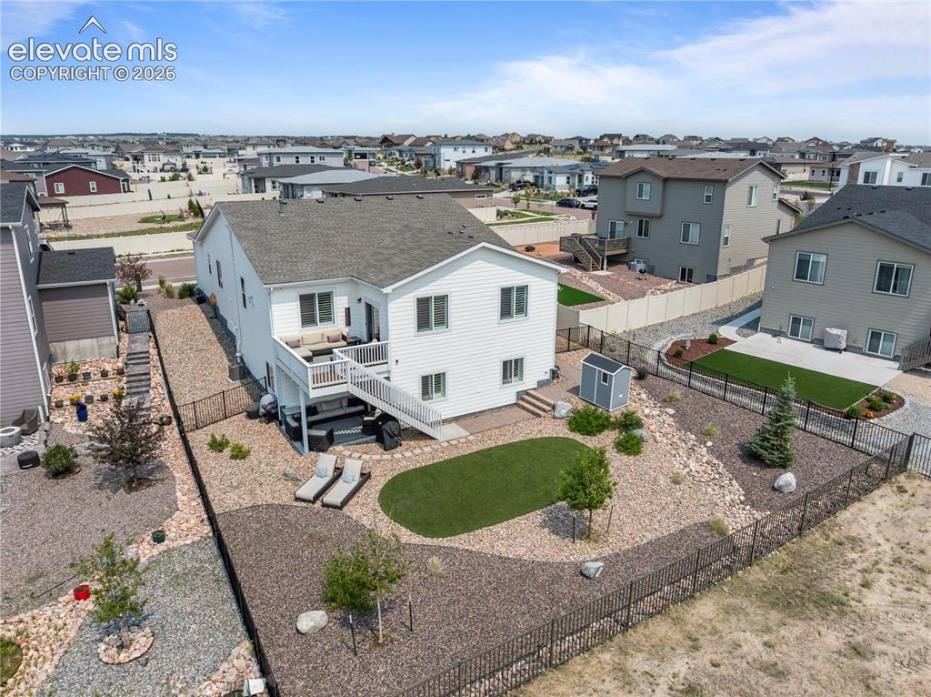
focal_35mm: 24
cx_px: 466
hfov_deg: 71.6
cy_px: 348
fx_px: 645
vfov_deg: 56.7
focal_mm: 12.29
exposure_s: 1/400
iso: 100
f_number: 2.8
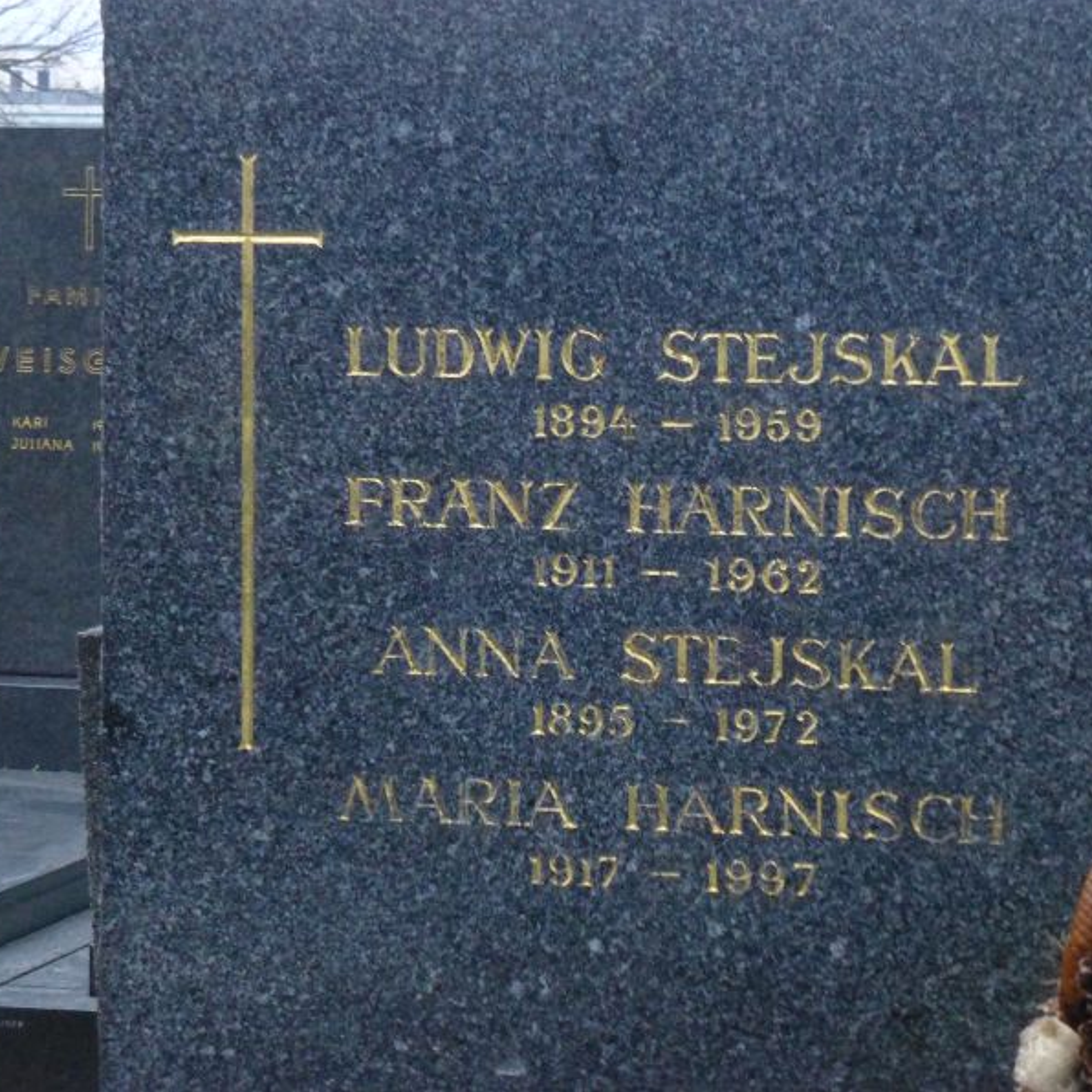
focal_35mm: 121
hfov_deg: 14.4
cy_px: 544
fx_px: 4319
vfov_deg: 14.4
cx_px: 617
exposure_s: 1/15
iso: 1600
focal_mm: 18.2
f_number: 5.3
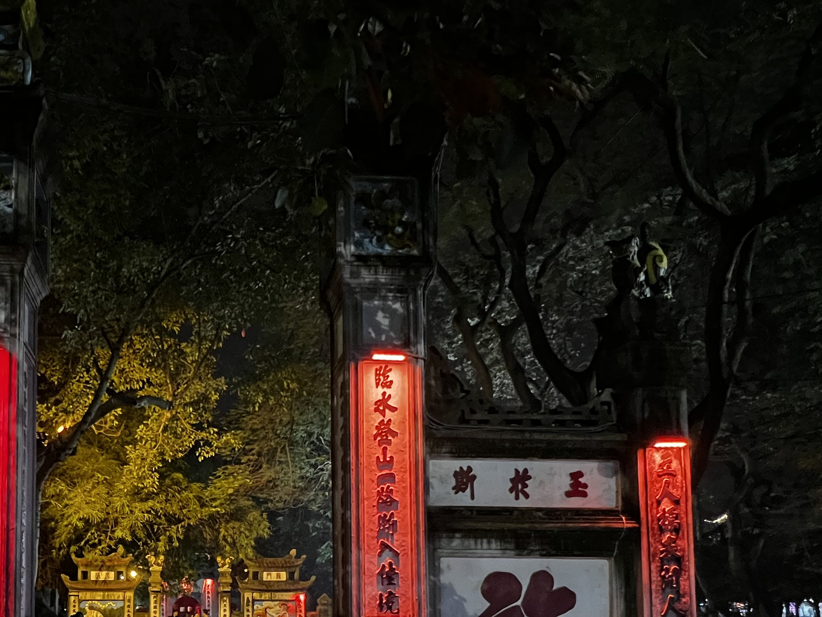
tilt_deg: +3.9
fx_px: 665
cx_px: 228
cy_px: 564
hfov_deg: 60.7
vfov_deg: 44.8
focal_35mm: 28
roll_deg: +0.6
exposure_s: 1/34
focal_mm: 1.57
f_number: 1.8
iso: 800
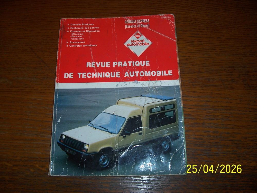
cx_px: 128
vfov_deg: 41.8
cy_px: 96
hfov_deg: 54.0
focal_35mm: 34
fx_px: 252
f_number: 2.7
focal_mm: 5.6
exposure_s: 1/60
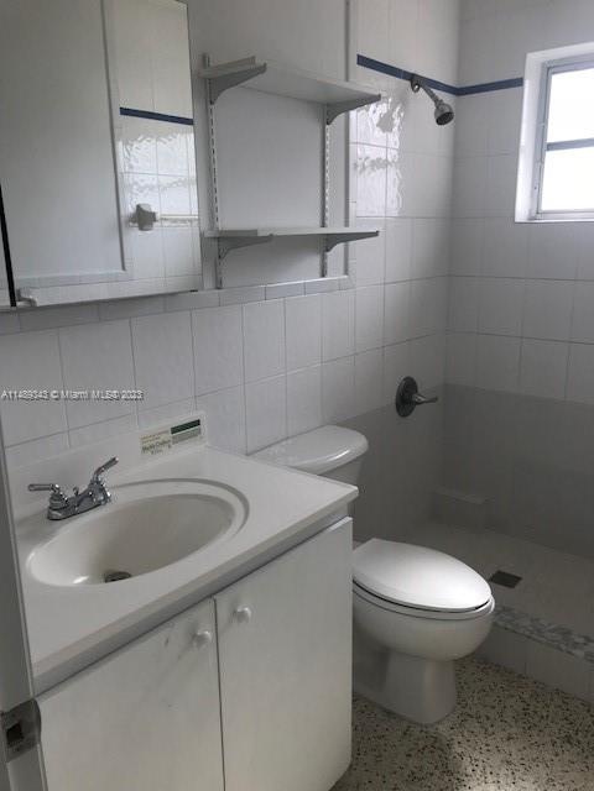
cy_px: 396
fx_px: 641
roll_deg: +0.9
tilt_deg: -14.9
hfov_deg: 49.7
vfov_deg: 63.4
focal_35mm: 28
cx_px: 297
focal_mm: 3.99
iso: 20
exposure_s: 1/135
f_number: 1.8
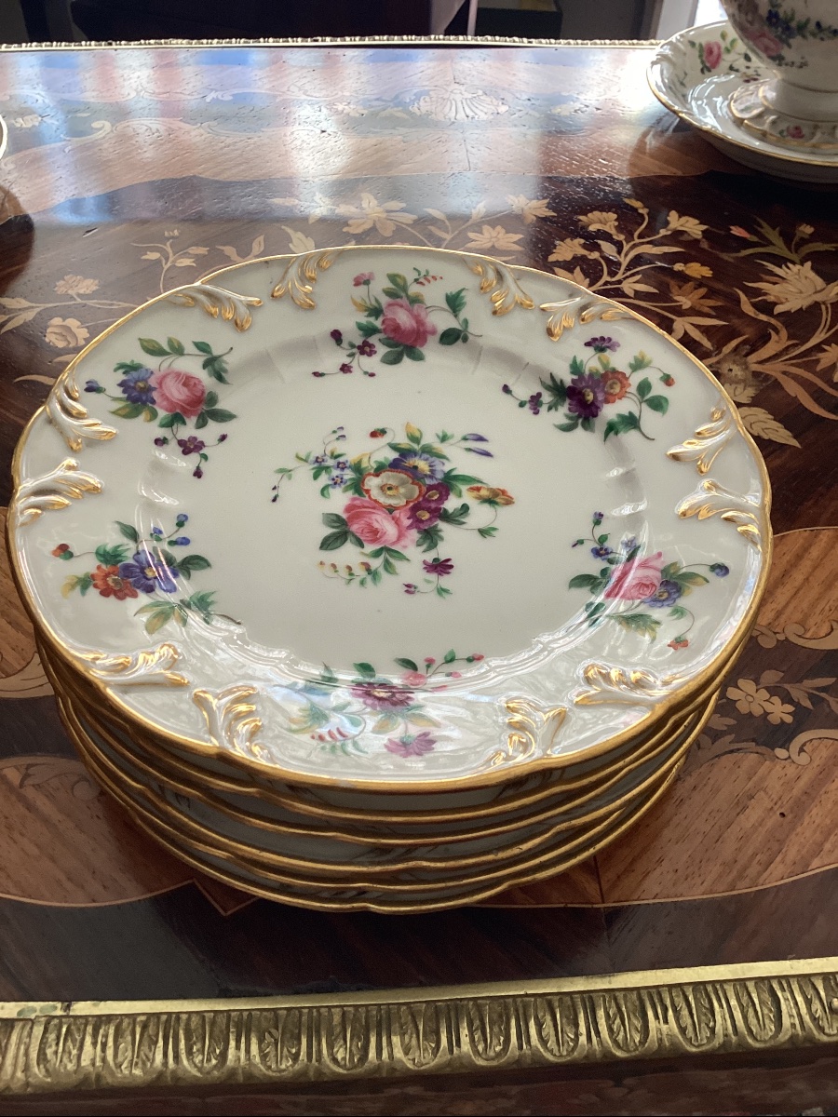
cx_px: 419
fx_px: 1001
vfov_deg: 58.4
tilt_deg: -49.1
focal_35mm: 31
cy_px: 558
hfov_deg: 45.4
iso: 80
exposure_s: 1/60
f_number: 2.4
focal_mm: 3.3
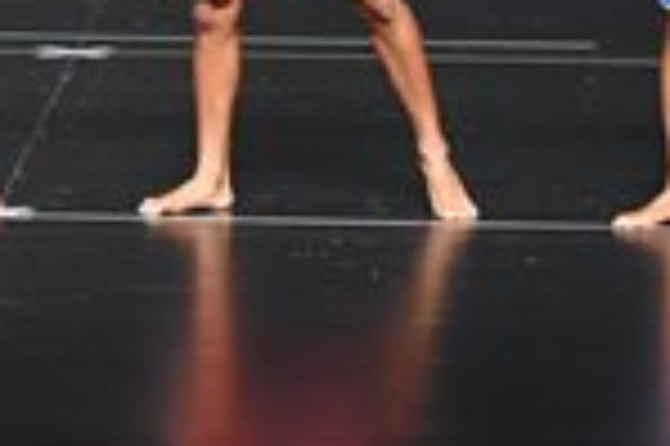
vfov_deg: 2.1
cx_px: 16
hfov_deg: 3.2
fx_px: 11916
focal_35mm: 641
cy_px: -131
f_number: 5.6
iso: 2500
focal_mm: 82
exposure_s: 1/400
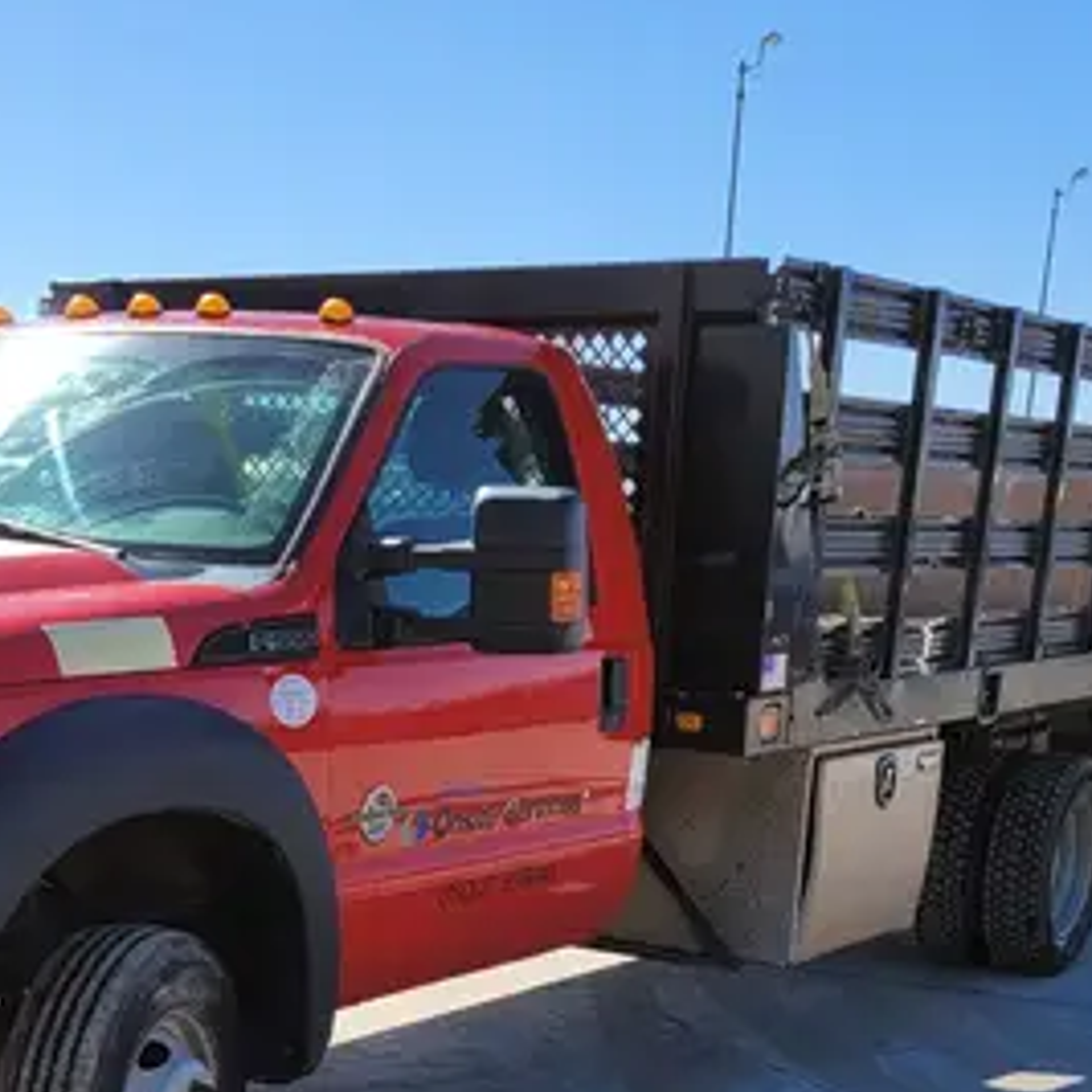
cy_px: 1184
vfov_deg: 25.4
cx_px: 331
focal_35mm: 63
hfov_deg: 27.1
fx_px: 2248
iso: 40
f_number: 1.8
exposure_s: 1/2384
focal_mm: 5.4
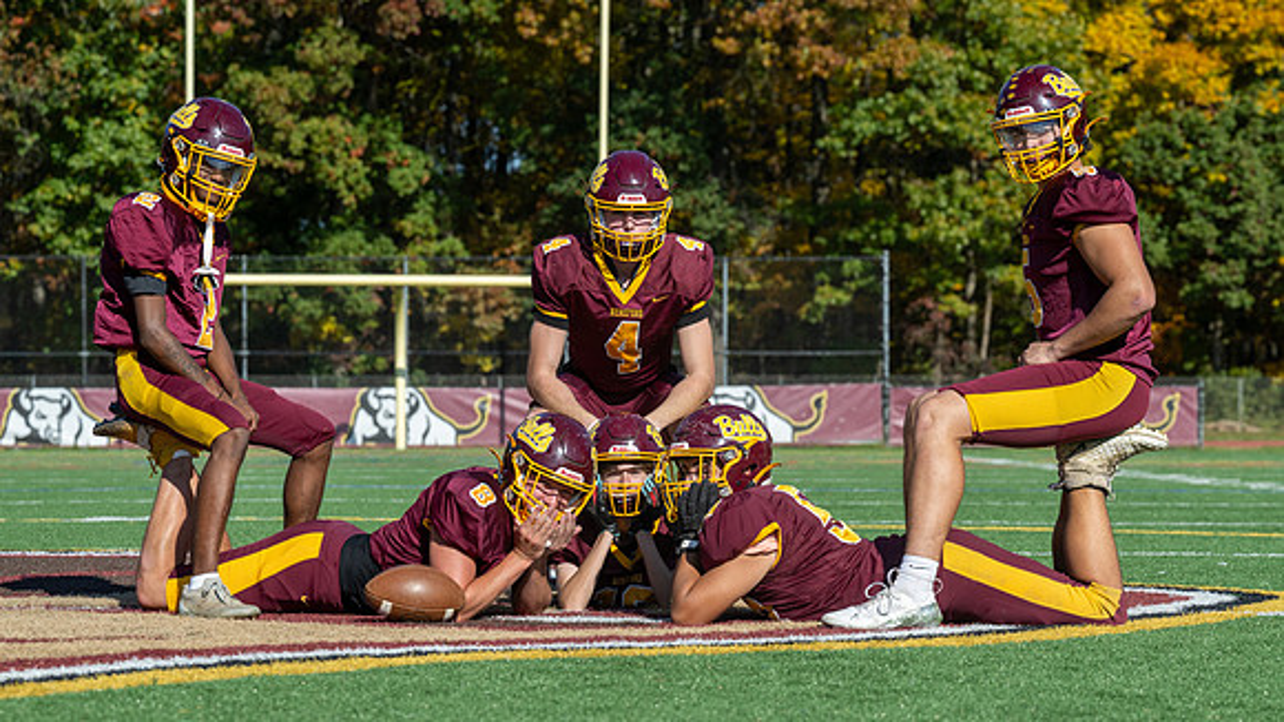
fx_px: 3649
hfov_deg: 20.0
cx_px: 643
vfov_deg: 11.3
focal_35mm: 107
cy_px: 440
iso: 220
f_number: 4.5
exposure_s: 1/1600
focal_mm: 84
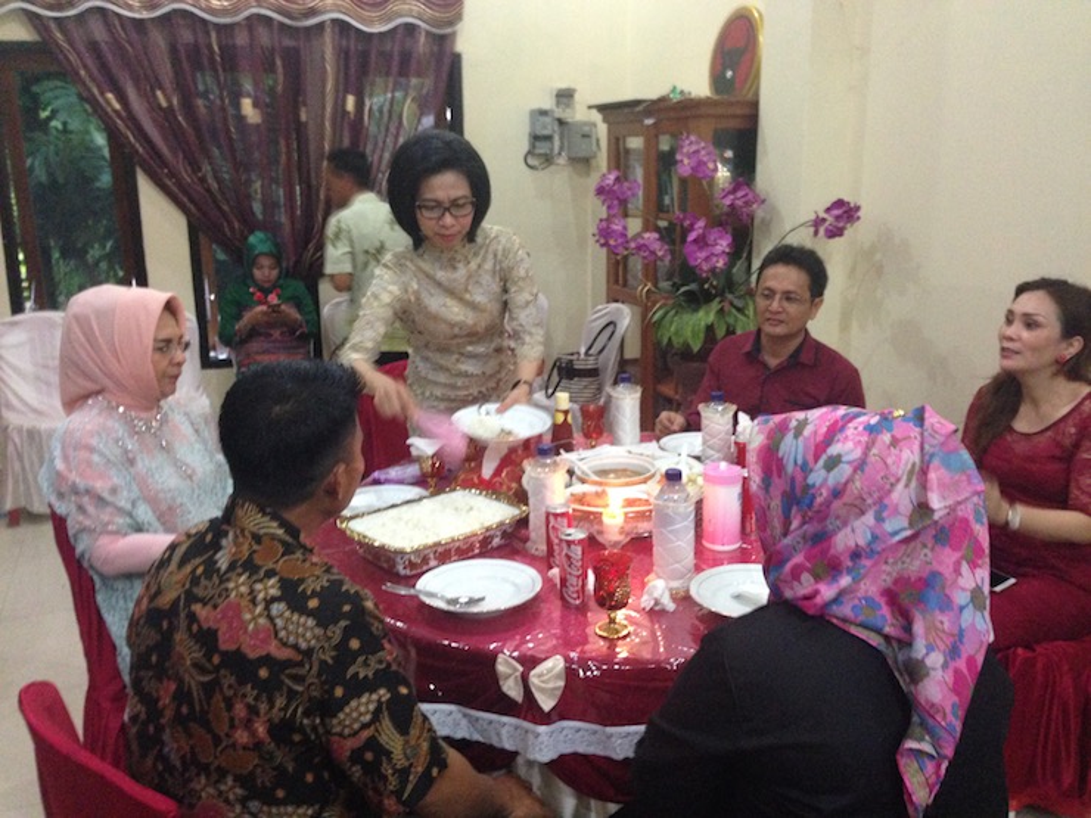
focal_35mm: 33
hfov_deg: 55.4
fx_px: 1040
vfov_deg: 42.9
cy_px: 409
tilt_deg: -14.0
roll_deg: -1.6
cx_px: 546
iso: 400
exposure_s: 1/20
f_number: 2.4
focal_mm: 4.12
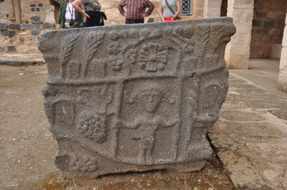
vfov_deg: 39.9
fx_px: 263
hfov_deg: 57.3
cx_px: 144
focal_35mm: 33
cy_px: 95
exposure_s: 1/320
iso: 200
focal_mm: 22
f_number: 3.8
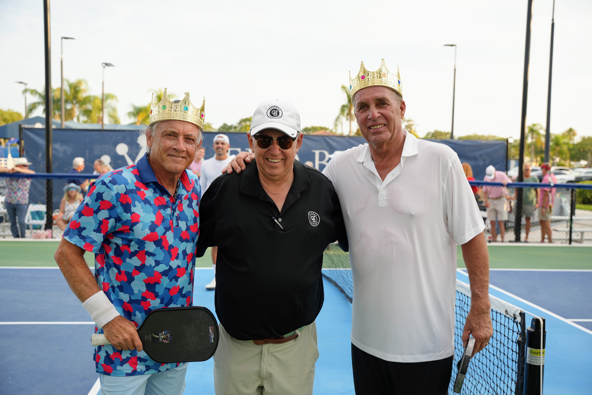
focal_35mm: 37
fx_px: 613
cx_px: 296
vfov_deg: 35.7
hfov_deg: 51.5
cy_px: 198
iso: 100
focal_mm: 37.3
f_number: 4
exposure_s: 1/160
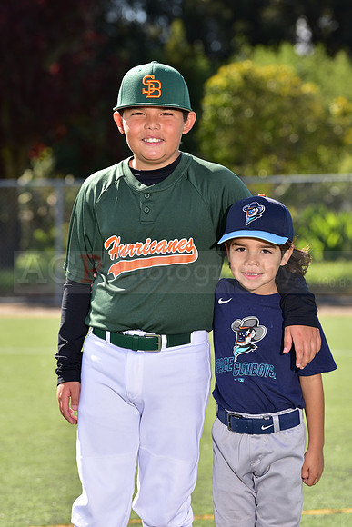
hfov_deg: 9.2
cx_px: 176
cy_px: 264
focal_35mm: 150
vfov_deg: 13.7
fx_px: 2199
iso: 80
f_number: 5.6
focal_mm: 150
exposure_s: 1/200
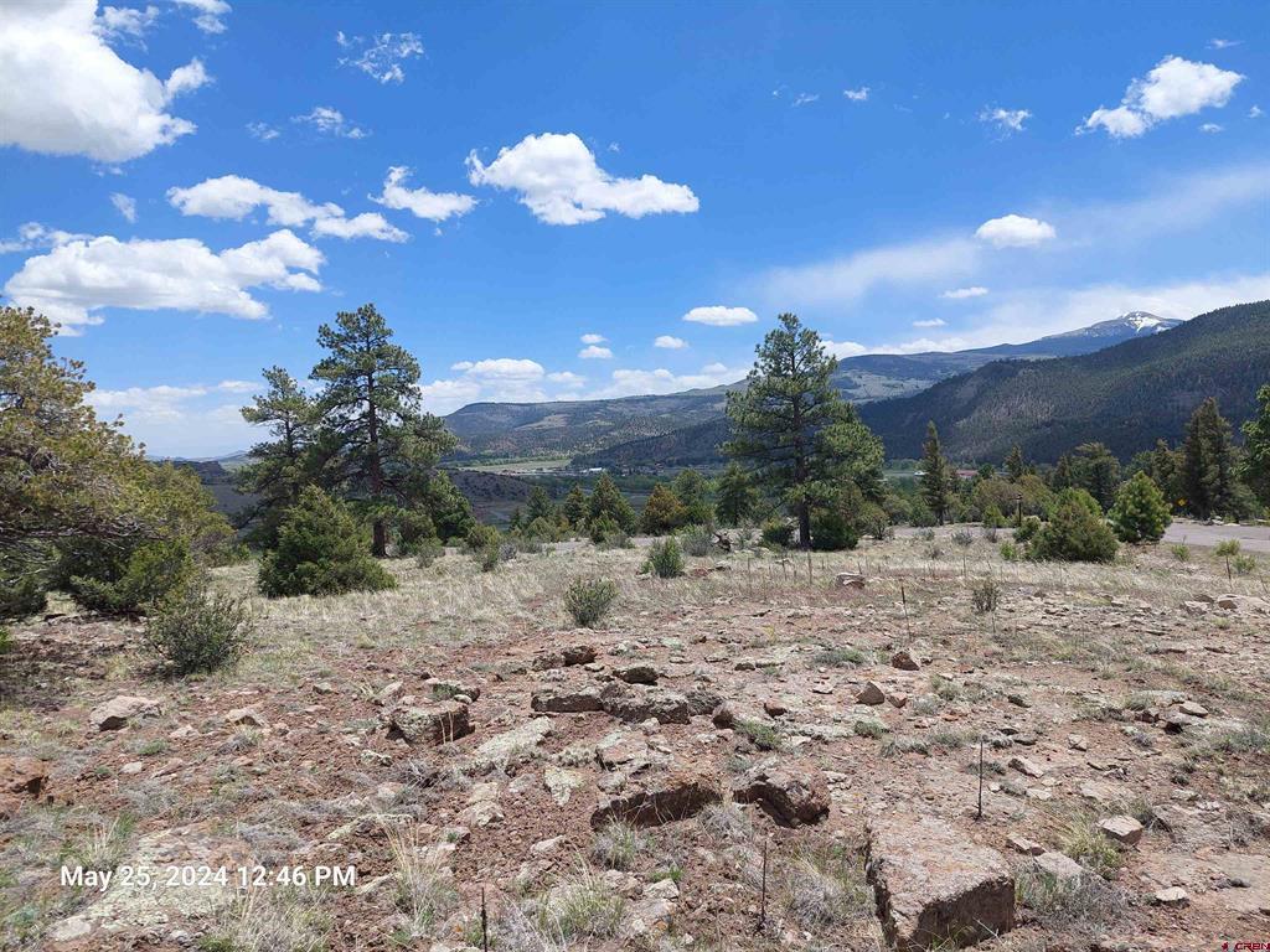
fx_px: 881
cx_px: 635
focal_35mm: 24
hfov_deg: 71.6
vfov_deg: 56.8
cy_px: 476
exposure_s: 1/2052
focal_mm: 5.23
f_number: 1.8
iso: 40
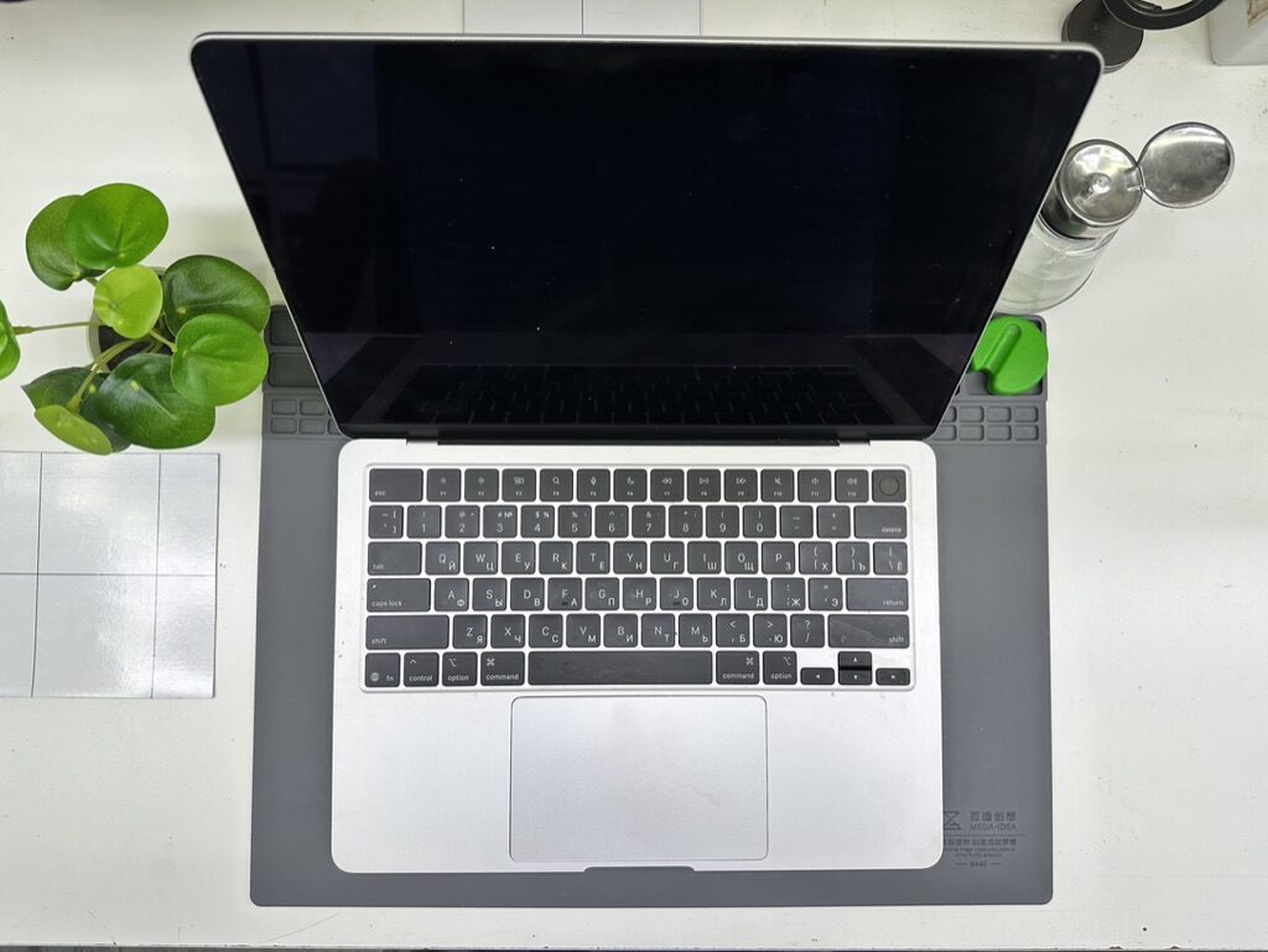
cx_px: 634
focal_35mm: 24
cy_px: 476
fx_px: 880
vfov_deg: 56.9
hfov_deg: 71.6
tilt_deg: -87.3
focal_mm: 6.86
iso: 64
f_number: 1.78
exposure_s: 1/243
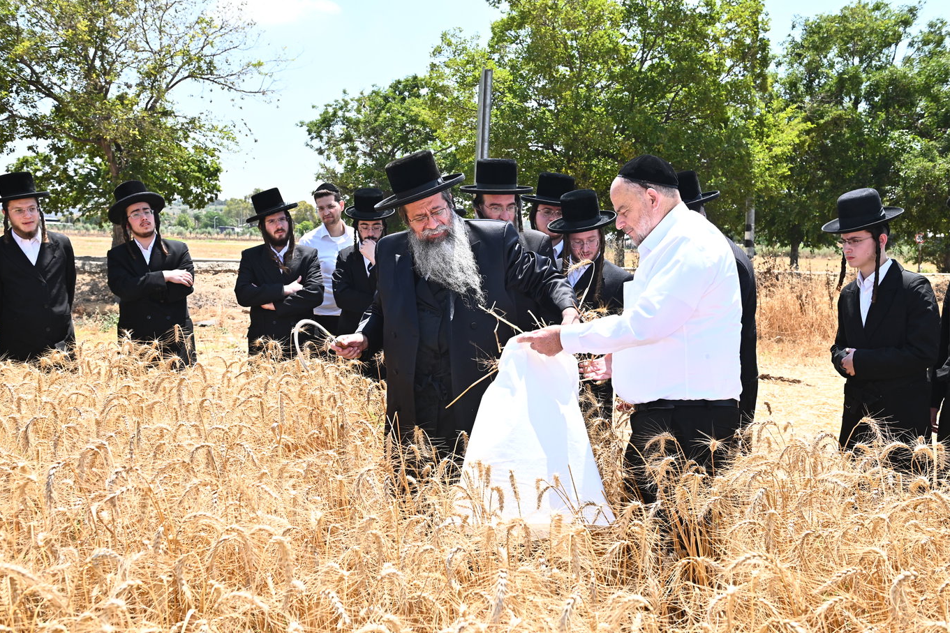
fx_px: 950
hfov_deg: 53.1
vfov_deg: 36.9
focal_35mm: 36
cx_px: 469
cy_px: 319
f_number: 7.1
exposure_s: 1/200
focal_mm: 35
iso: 160
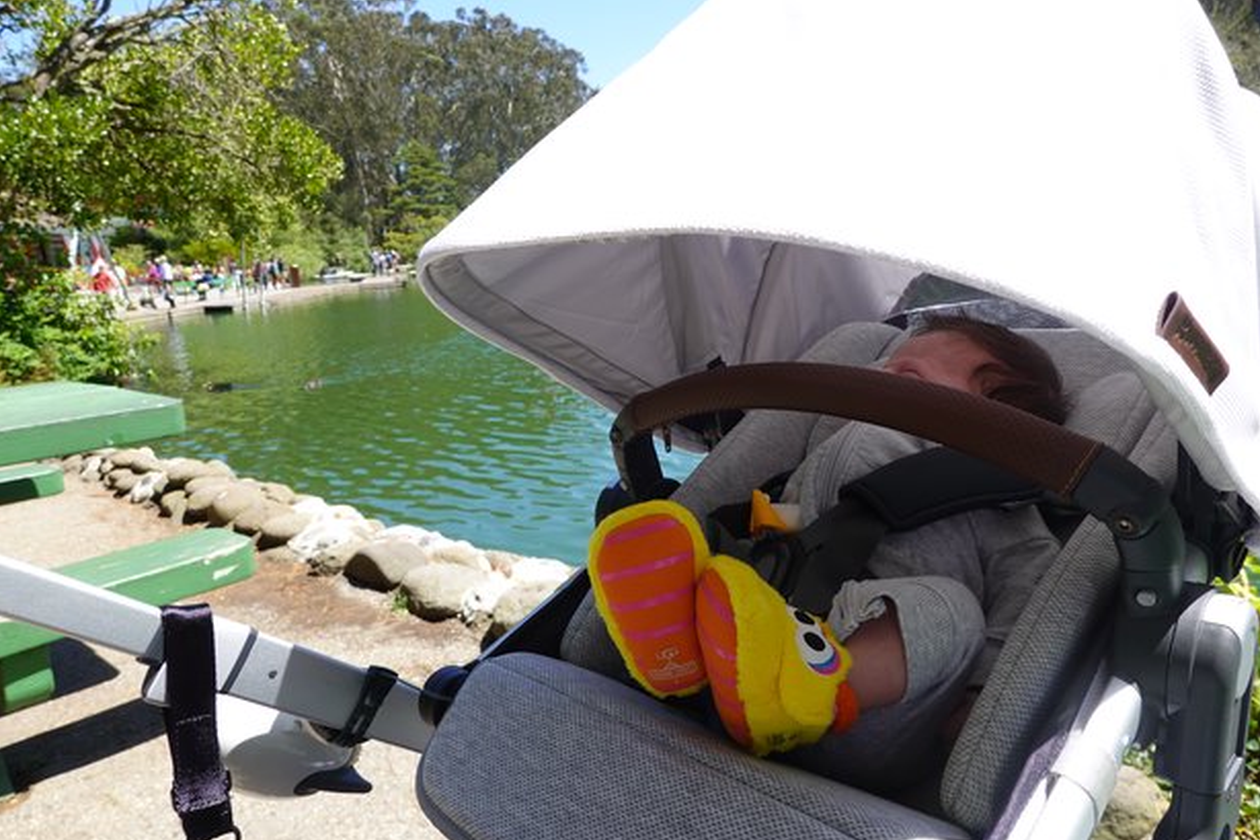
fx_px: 875
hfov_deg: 71.5
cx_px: 622
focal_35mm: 25
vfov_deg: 51.2
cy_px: 435
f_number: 5
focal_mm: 9
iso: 100
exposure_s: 1/200
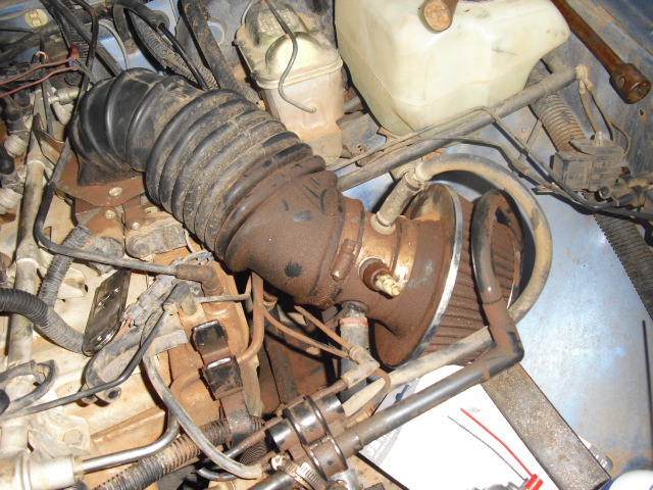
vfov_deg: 39.7
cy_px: 245
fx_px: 679
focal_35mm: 36
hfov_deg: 51.4
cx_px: 326
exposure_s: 1/60
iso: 100
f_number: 3.1
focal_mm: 6.3
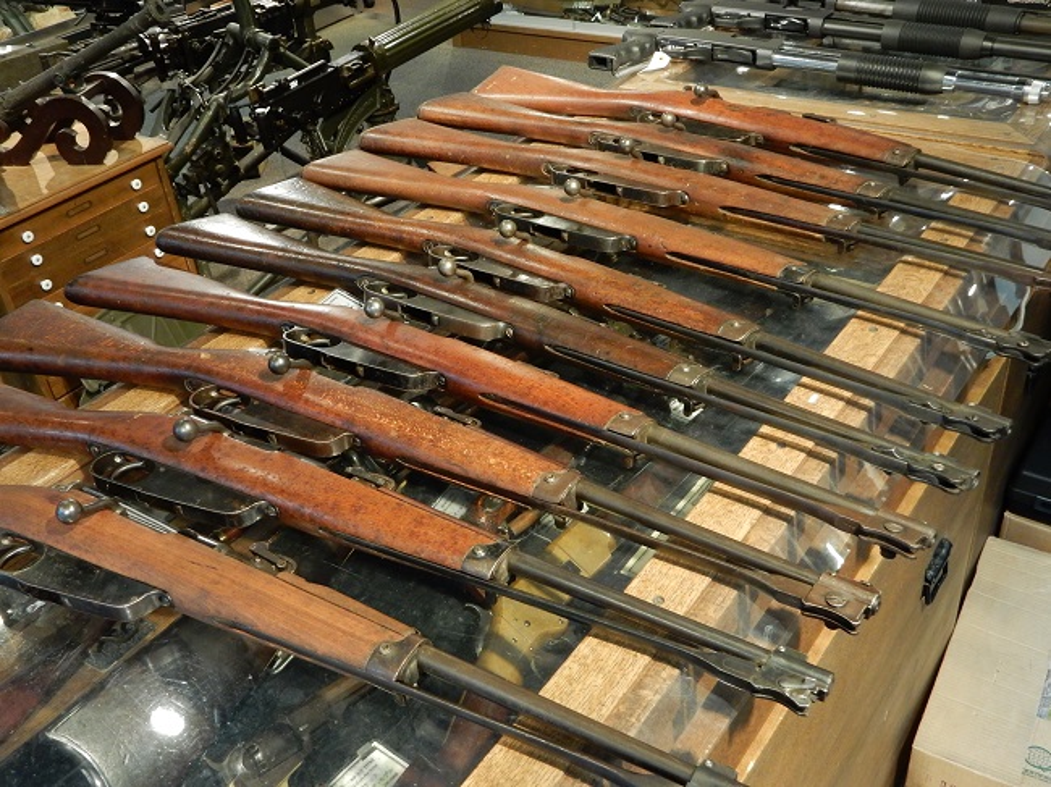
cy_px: 394
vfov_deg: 39.6
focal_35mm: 36
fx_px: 1093
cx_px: 526
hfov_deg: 51.4
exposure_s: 1/8
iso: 400
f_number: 4
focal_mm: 6.4
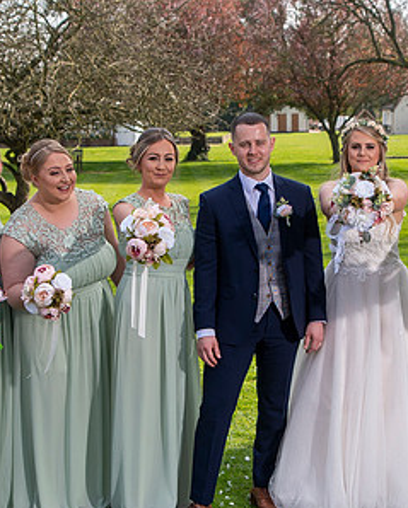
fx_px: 1160
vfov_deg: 24.7
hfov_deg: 19.9
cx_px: 252
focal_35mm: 77
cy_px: 265
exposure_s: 1/500
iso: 125
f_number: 3.5
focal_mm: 24
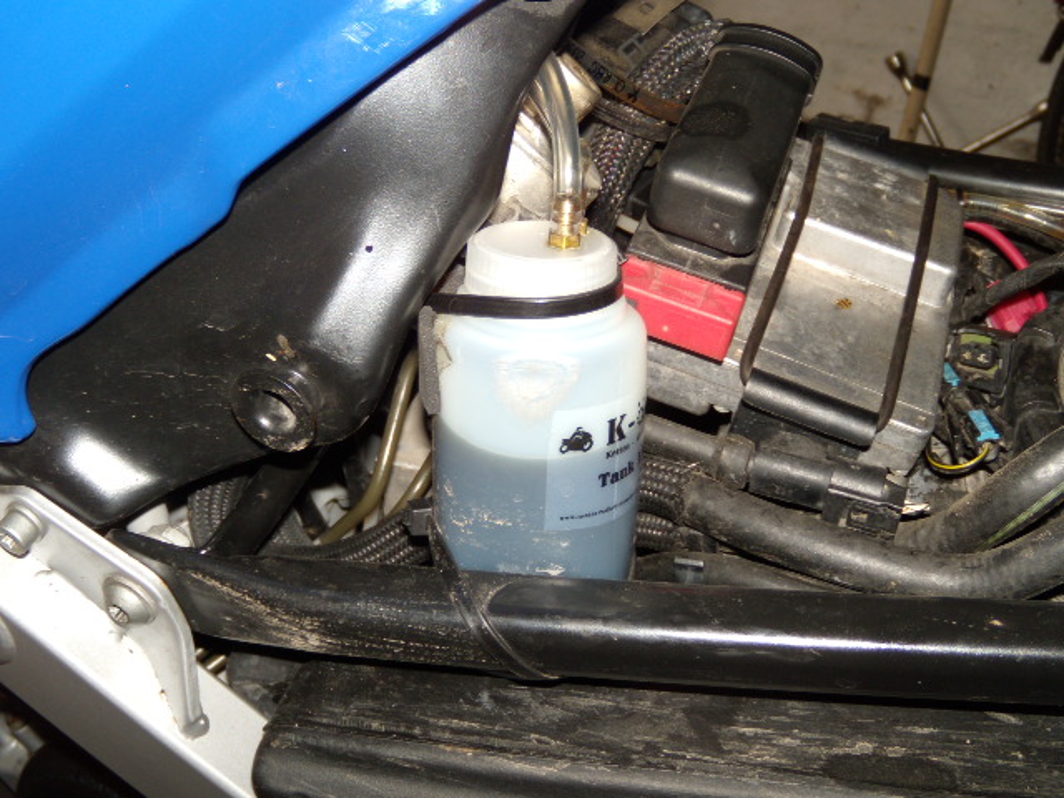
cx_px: 532
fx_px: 1107
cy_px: 399
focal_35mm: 36
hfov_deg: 51.4
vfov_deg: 39.7
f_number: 3.6
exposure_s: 1/30
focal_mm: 6.4
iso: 80
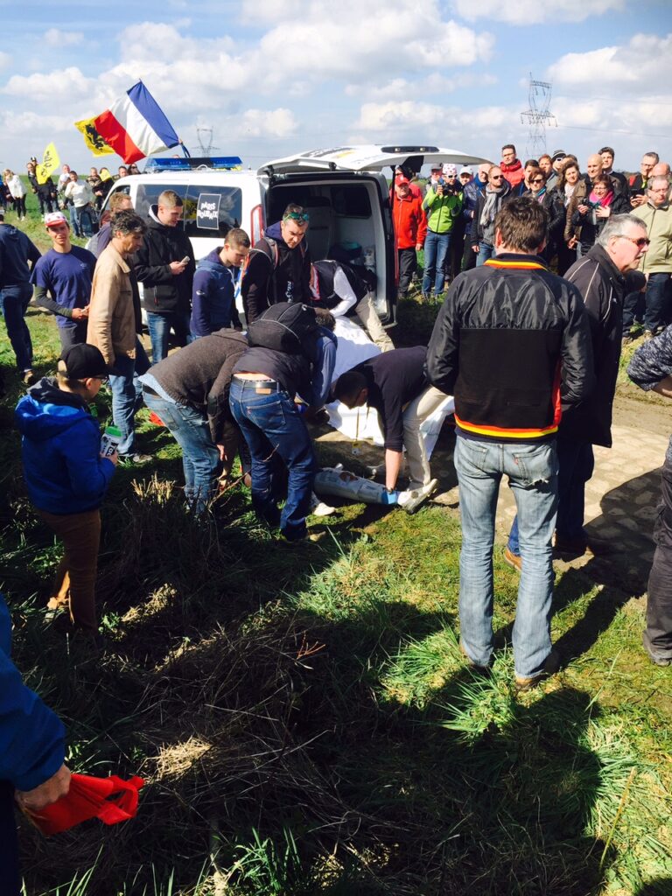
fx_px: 751
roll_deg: -0.4
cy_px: 448
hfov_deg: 48.2
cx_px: 336
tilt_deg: -18.0
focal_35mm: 29
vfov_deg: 61.7
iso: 32
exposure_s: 1/1582
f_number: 2.2
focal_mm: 4.15
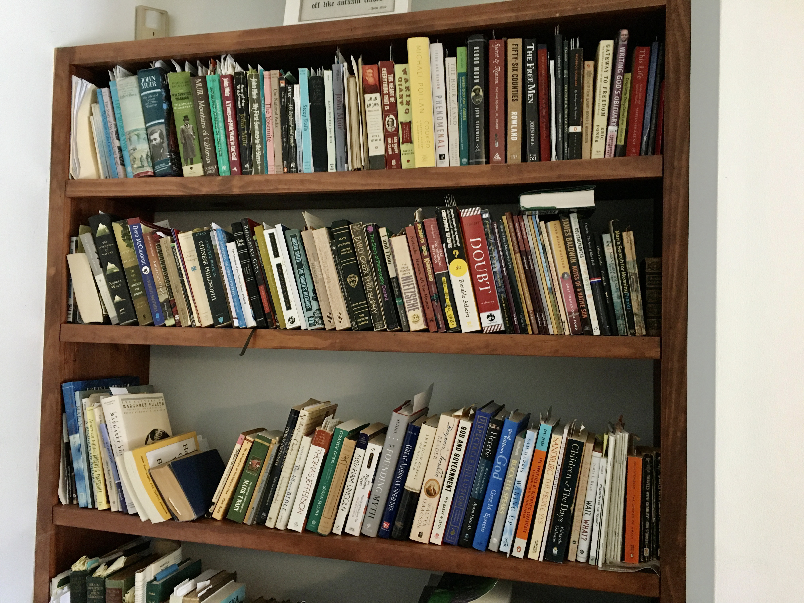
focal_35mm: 29
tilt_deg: +1.0
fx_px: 674
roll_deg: -1.0
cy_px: 302
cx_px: 402
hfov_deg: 61.7
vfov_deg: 48.2
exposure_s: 1/20
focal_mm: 4.15
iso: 200
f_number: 2.2
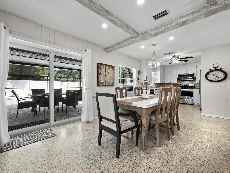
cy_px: 86
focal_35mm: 14
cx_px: 115
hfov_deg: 102.1
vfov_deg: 85.7
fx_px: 93
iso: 400
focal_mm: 7
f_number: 11
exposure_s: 1/5
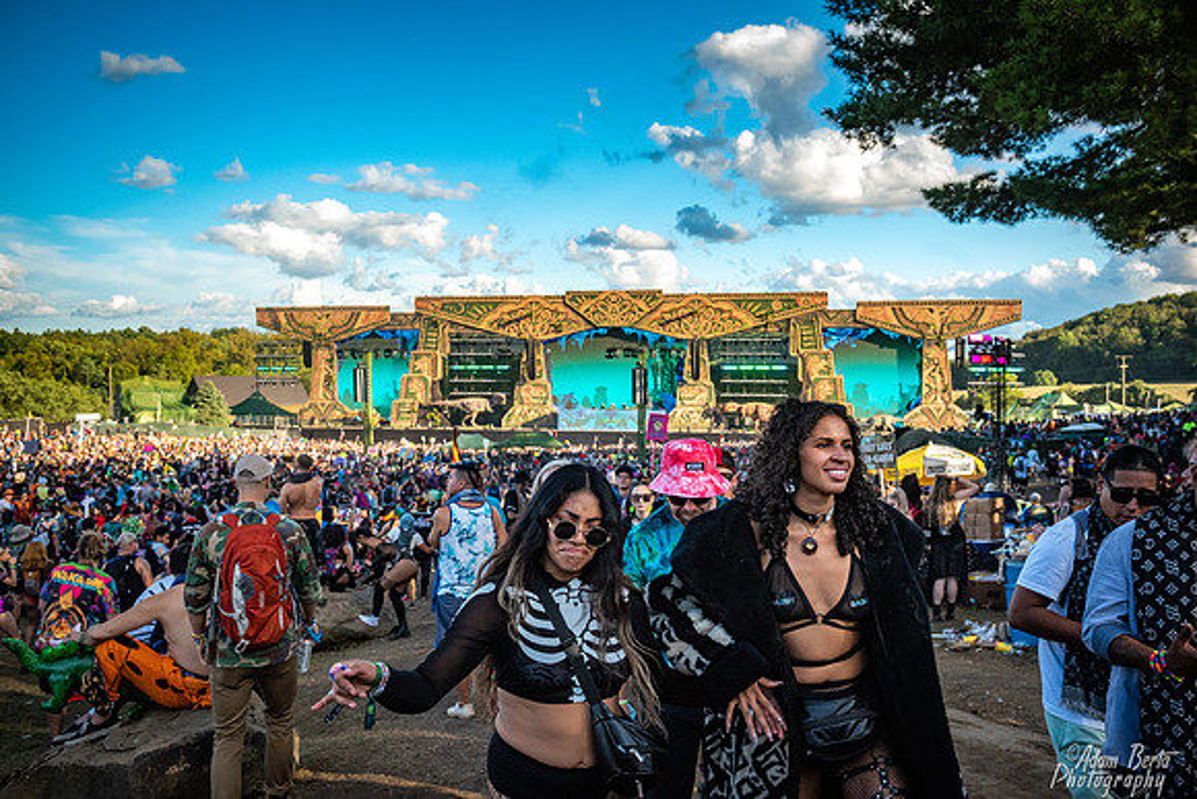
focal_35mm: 32
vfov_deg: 41.2
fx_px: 1062
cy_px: 400
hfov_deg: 58.8
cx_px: 598
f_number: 5.6
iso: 1250
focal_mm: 31
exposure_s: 1/500
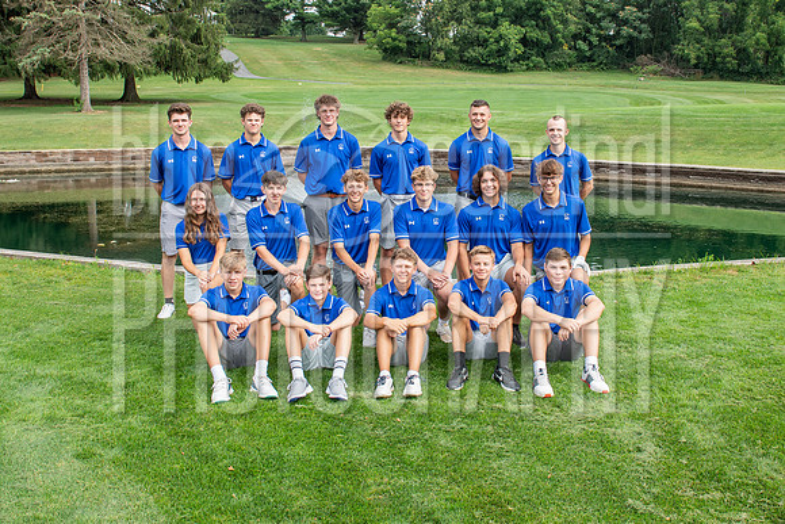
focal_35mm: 35
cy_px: 228
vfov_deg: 38.2
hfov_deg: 54.9
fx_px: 755
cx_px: 402
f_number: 6.3
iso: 320
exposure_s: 1/250
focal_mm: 24
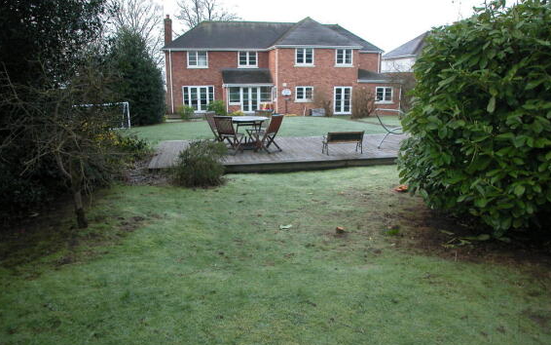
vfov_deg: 35.3
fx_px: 541
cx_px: 278
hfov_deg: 54.0
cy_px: 157
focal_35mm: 36
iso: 100
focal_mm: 8.3
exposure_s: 1/81.5
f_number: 3.3
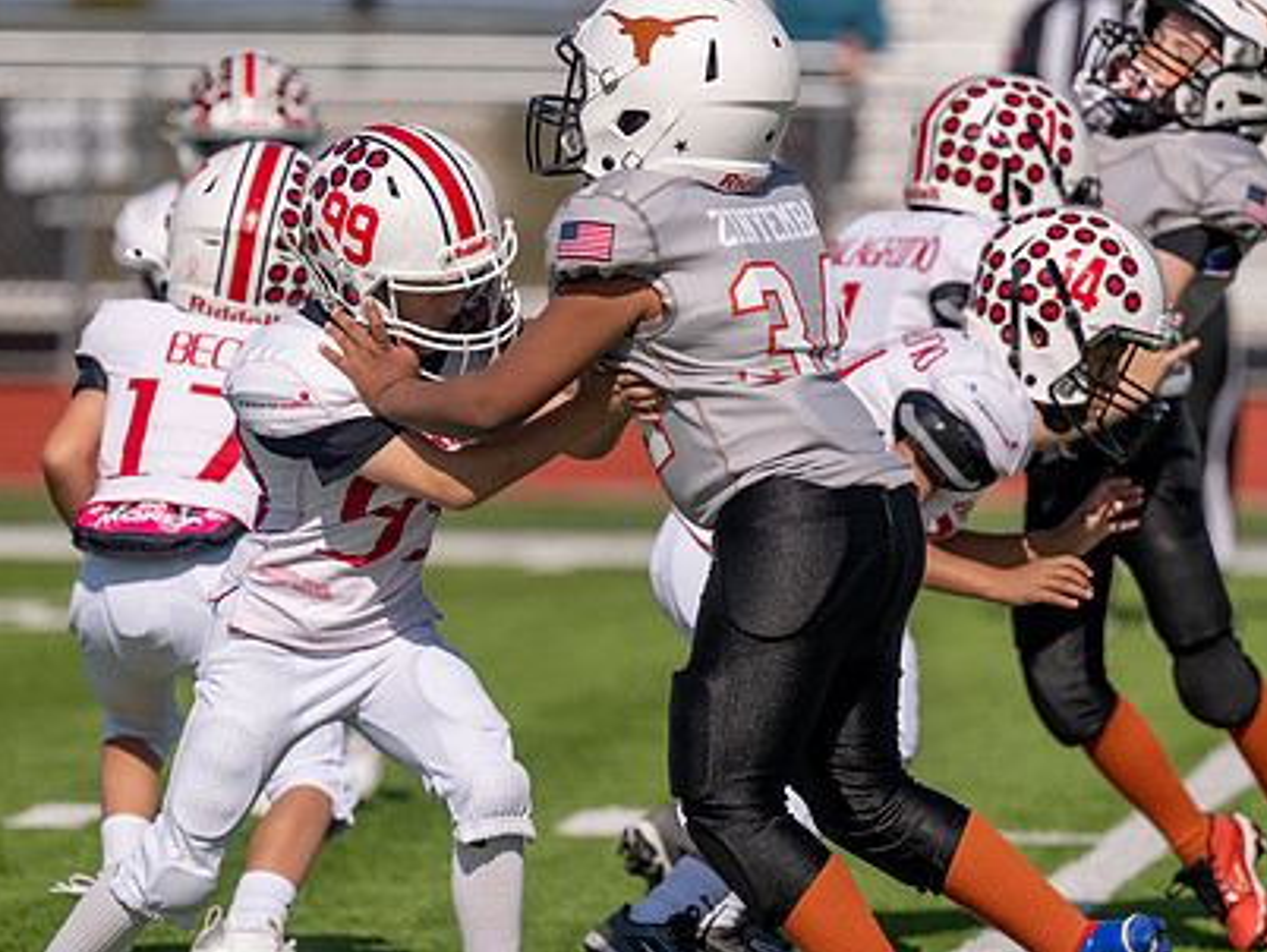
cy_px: 501
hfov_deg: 4.7
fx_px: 15418
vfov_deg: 3.5
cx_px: 543
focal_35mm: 421
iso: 160
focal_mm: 272
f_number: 4
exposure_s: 1/3200
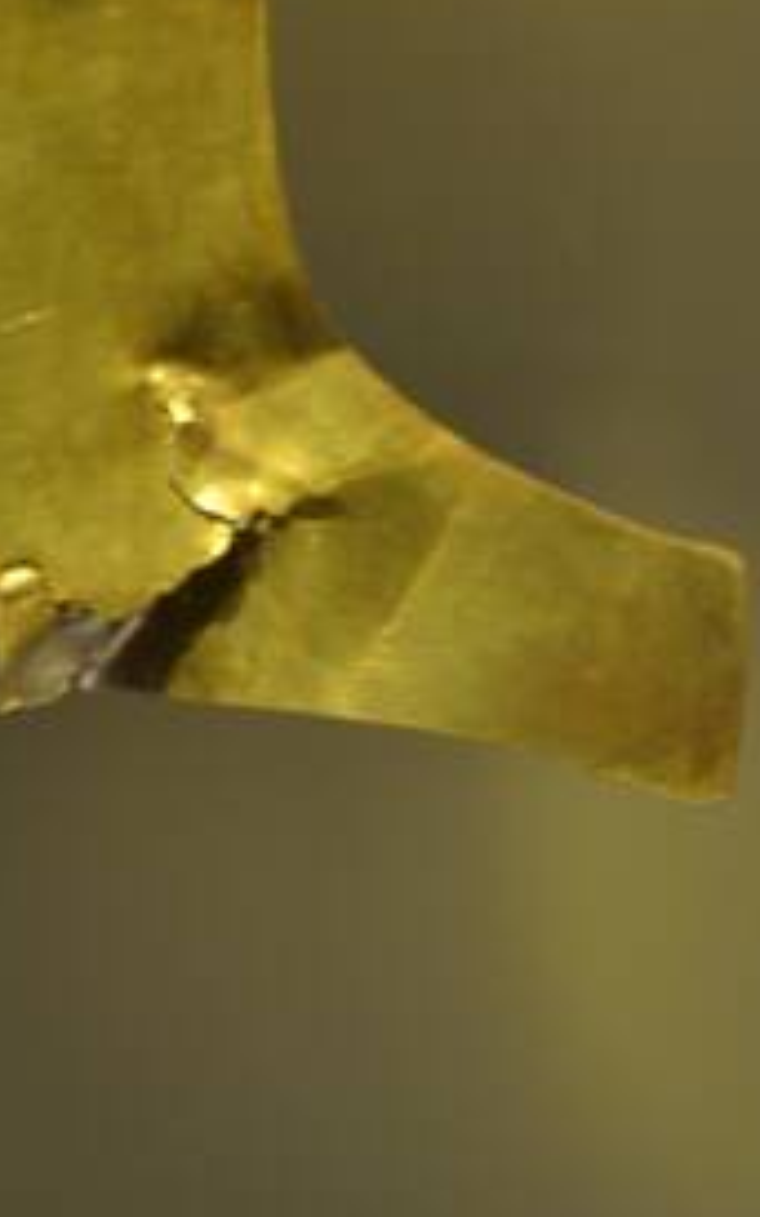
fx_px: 4445
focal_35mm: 134
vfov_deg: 14.9
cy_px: -338
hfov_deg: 9.6
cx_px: -140
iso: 200
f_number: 4.5
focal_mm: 30
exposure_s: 1/15
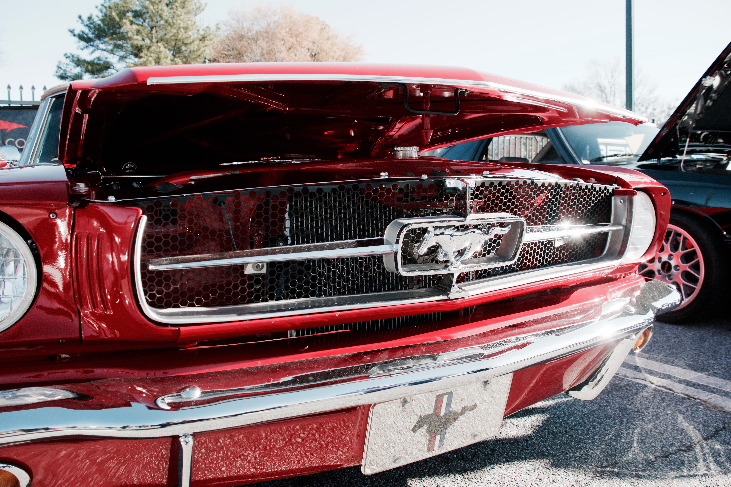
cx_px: 366
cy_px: 244
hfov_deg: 67.4
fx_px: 548
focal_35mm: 27
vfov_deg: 47.9
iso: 800
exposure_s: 1/1250
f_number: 5.6
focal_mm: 18
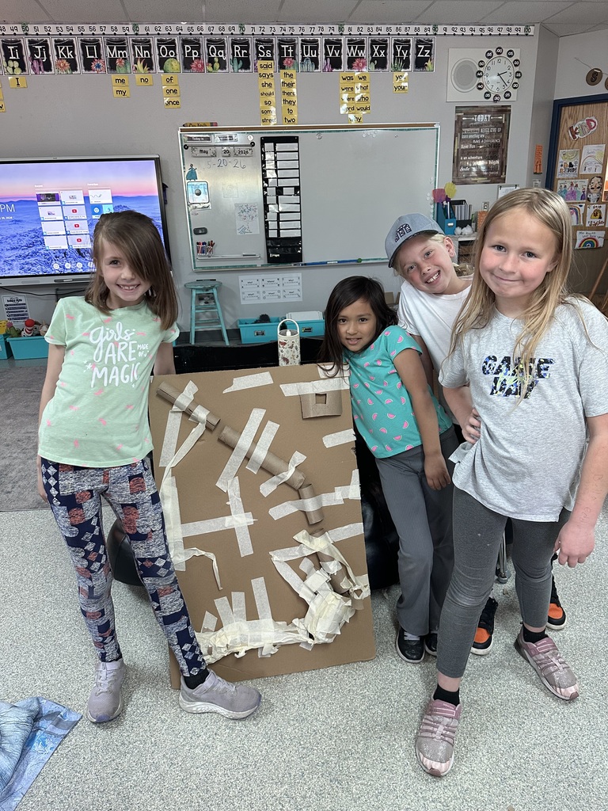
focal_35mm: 24
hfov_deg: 56.8
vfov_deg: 71.6
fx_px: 562
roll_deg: +1.5
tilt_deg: -19.5
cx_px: 304
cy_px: 406
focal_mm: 6.86
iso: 250
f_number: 1.78
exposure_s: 1/60
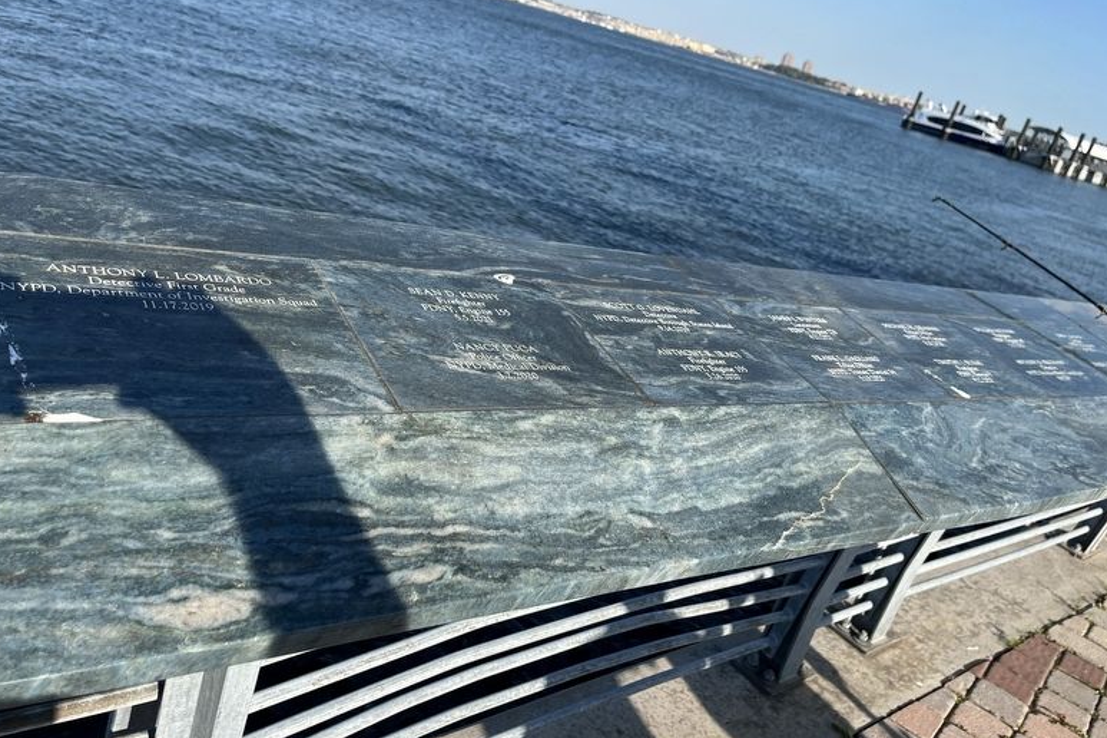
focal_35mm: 28
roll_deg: -15.6
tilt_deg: -22.6
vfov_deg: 46.4
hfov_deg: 65.5
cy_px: 377
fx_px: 861
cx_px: 543
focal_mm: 5.1
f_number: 1.6
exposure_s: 1/2571
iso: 50
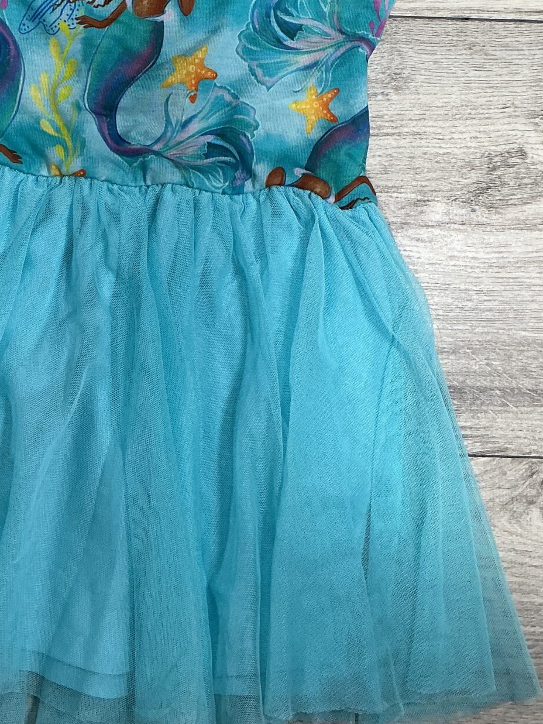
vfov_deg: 31.3
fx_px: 1255
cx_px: 156
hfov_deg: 24.2
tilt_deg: -83.6
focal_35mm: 60
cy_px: 132
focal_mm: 3
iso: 50
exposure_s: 1/60
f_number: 1.8
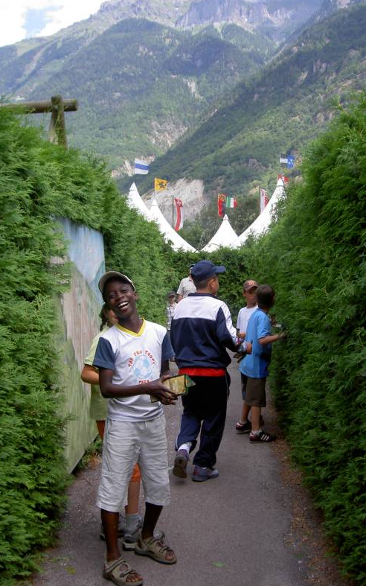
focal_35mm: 42
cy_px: 296
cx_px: 168
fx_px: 670
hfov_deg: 30.5
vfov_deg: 47.2
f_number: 4.7
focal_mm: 8
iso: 100
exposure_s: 1/160
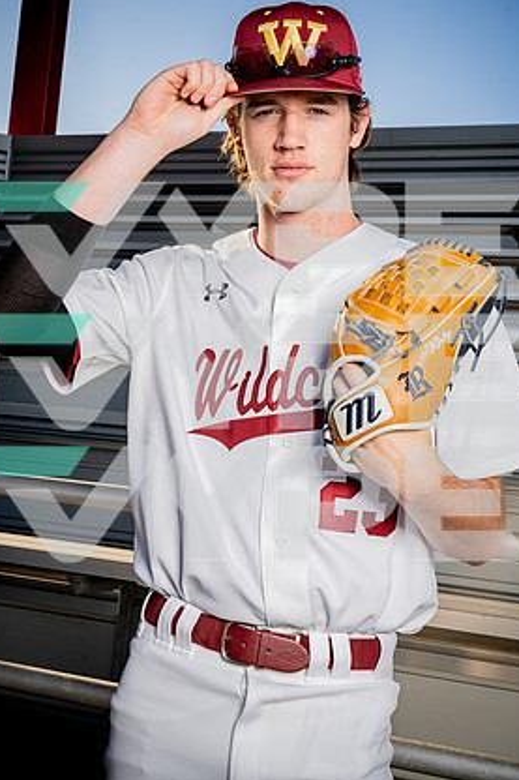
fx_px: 1147
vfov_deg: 37.5
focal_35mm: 53
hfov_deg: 25.5
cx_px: 257
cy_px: 373
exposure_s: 1/250
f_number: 9
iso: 125
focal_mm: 49
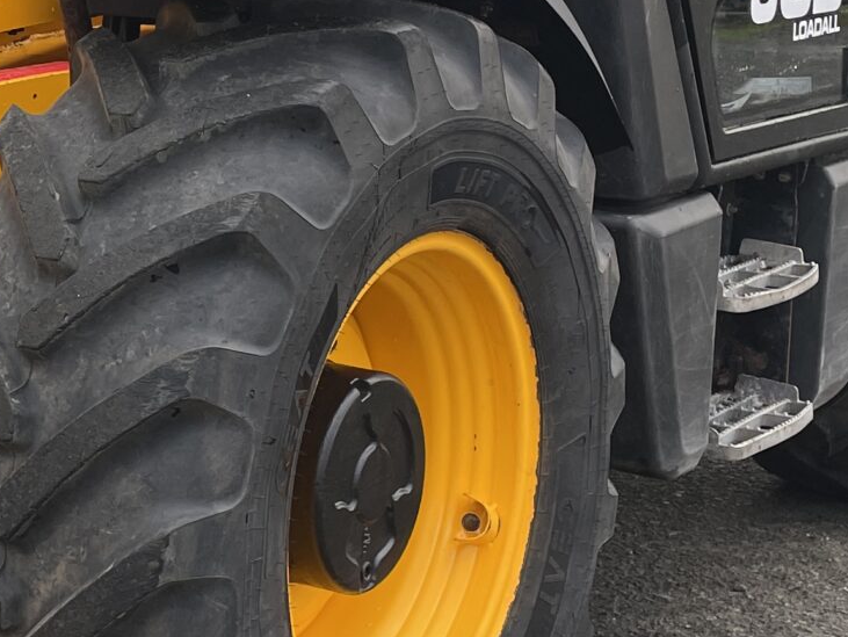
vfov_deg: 16.1
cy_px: 137
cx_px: 20
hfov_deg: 20.9
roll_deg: -2.1
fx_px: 2230
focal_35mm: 91
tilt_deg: -7.5
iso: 50
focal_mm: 4.2
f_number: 1.6
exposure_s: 1/121
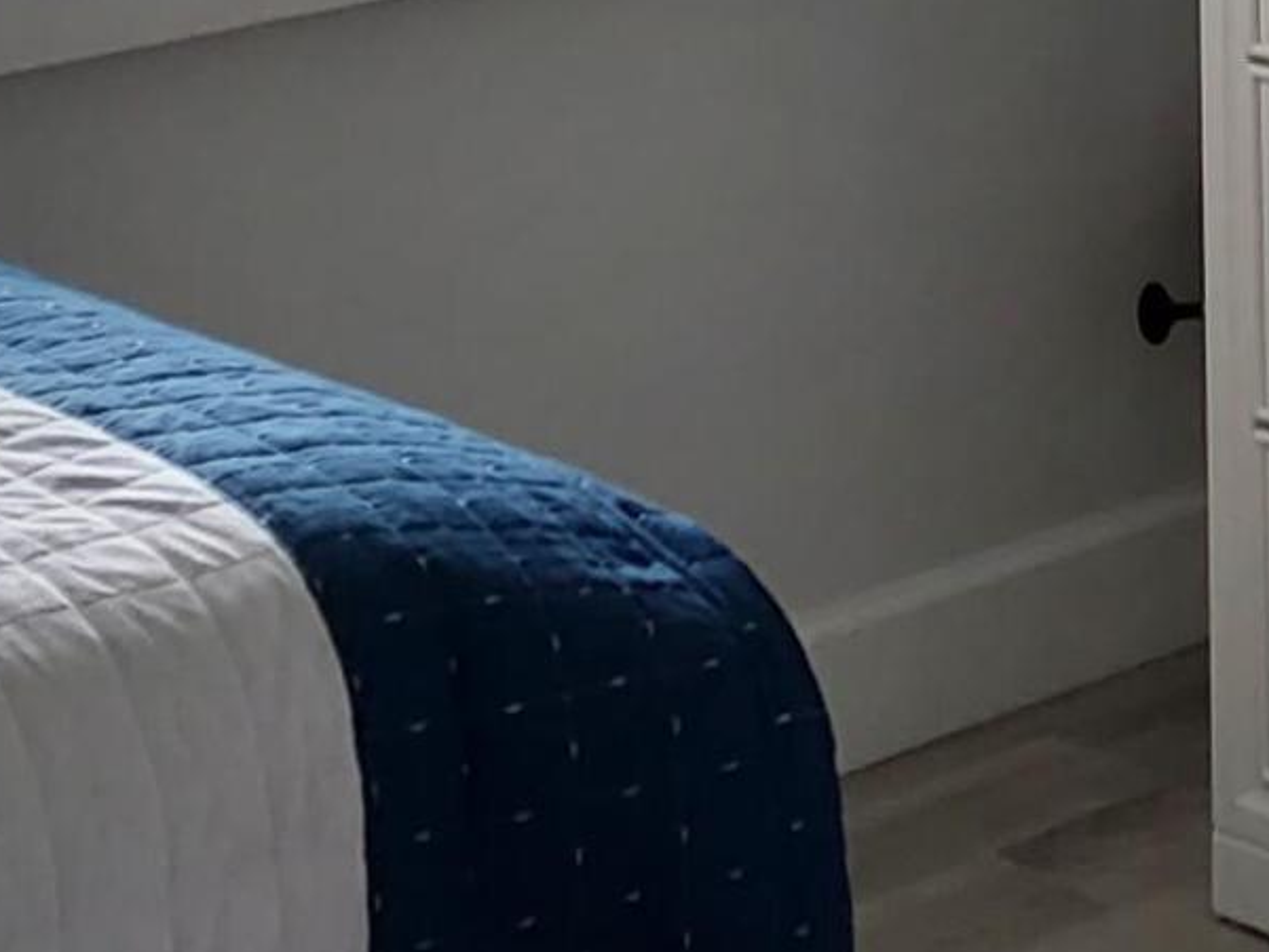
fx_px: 4217
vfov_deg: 12.2
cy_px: -502
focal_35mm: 115
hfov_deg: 16.4
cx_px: 1558
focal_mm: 4.6
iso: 125
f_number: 1.8
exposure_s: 1/60
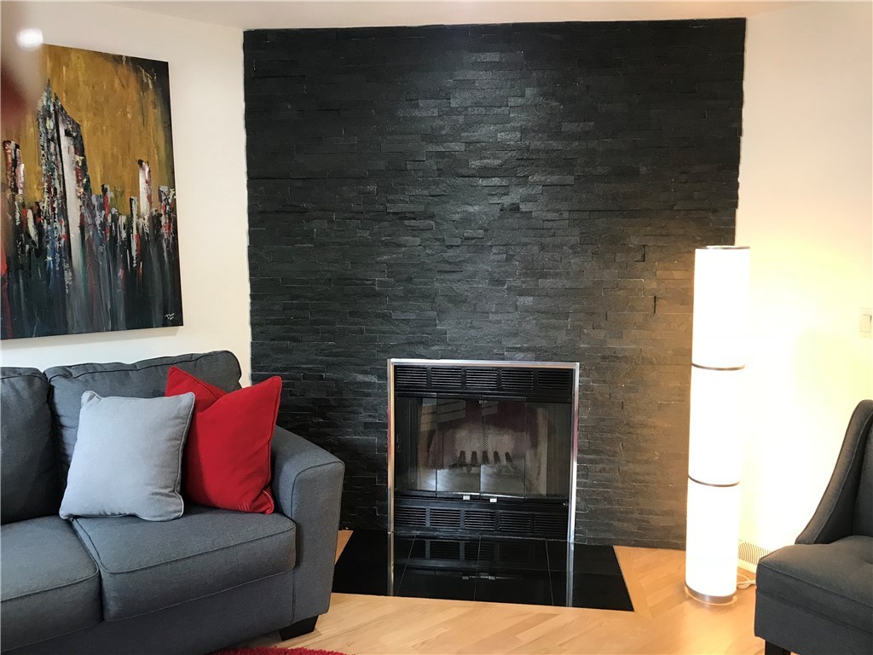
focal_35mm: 28
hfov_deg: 63.4
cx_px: 436
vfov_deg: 49.7
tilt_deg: -7.8
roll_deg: +0.1
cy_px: 328
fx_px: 706
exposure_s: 1/24
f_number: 1.8
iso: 40
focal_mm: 3.99
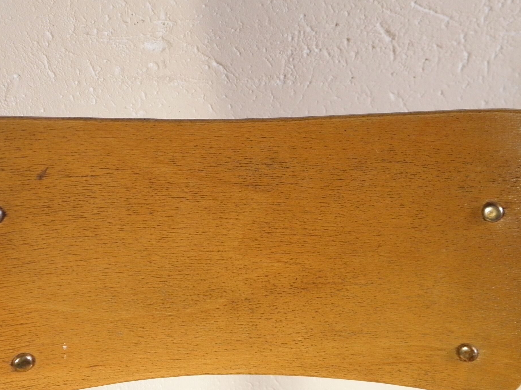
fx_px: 1053
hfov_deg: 27.8
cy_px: 217
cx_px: 244
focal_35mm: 70
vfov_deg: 21.0
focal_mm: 9.1
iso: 200
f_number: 4
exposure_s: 1/30
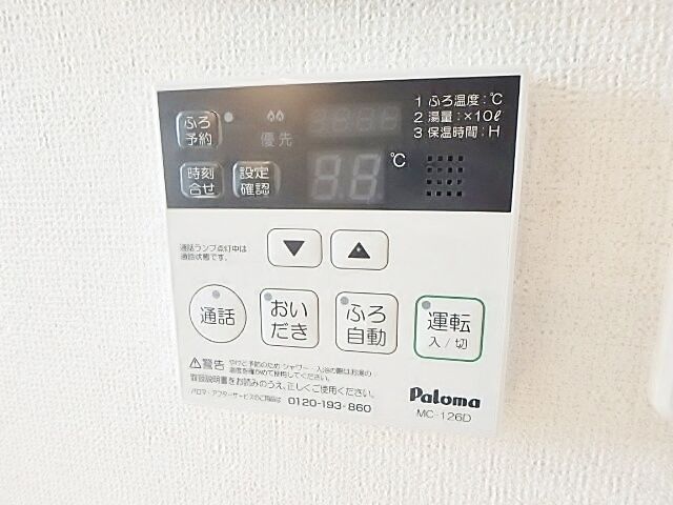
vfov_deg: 63.4
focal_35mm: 21
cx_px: 336
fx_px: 408
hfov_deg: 79.0
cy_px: 252
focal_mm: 3.7
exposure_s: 1/50
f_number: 3.5
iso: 800
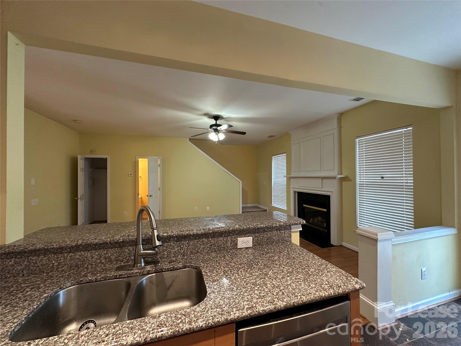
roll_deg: +0.4
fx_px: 186
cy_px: 173
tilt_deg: +0.8
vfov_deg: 85.7
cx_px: 230
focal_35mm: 14
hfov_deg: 102.1
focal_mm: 2.22
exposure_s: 1/60
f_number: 2.2
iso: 320
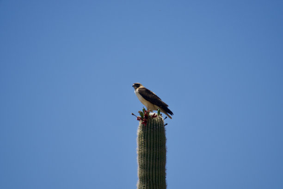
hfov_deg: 3.4
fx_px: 4716
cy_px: 94
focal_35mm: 600
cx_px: 142
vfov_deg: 2.3
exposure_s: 1/1000
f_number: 5
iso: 100
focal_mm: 220
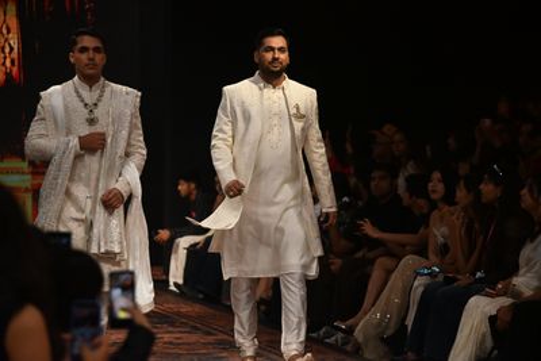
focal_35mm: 185
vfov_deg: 7.4
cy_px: 180
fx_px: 2781
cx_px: 270
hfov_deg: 11.1
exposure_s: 1/800
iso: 5000
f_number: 5.3
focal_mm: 185
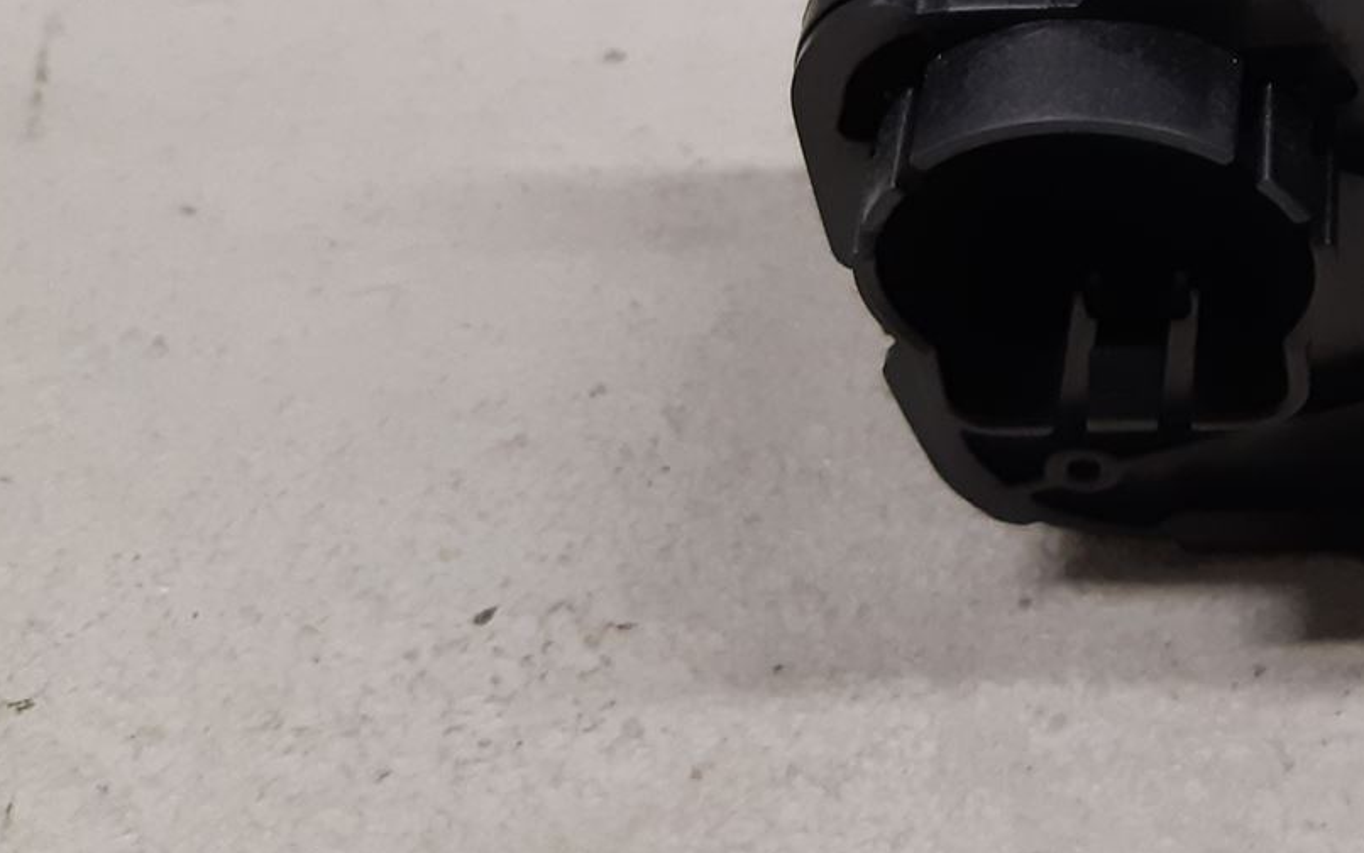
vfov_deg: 17.8
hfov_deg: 26.1
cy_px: -142
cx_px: 1658
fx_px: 2603
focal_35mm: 70
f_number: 1.7
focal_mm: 3.93
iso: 125
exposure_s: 1/50
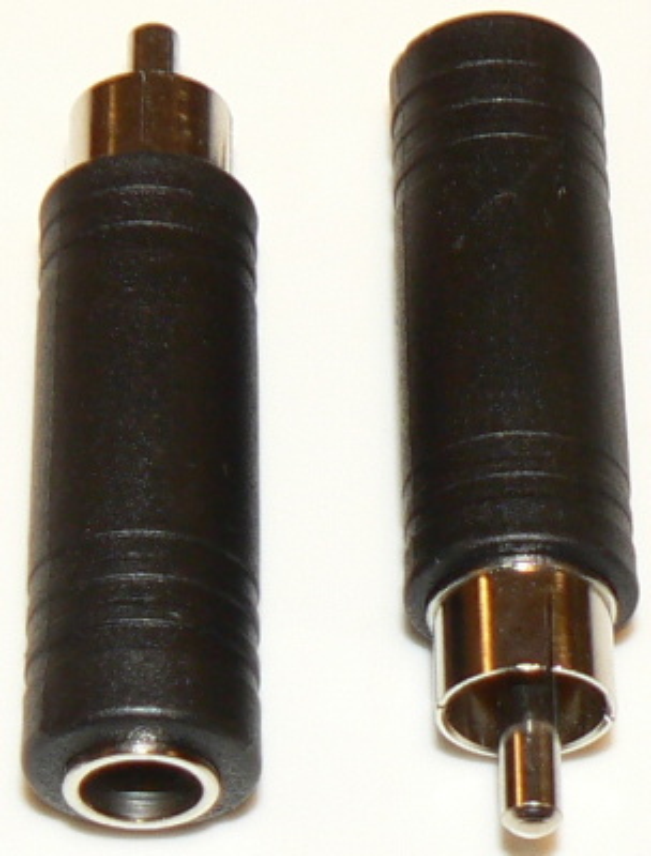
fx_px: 895
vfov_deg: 51.1
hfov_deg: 40.0
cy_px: 428
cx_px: 326
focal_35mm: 36
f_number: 2.8
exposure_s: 1/30
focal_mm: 6
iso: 80
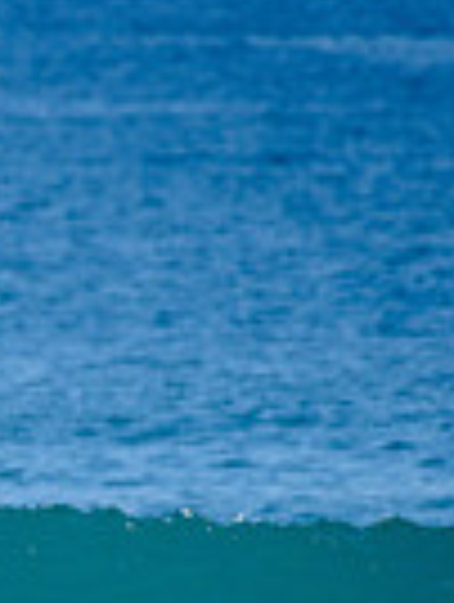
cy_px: 731
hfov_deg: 0.7
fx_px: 36642
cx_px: -670
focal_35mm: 2102
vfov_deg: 0.9
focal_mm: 500
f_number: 5.6
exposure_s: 1/2000
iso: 160
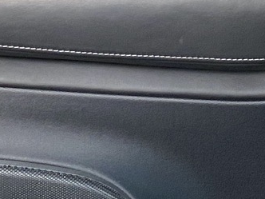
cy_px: -181
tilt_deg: -2.2
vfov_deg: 8.9
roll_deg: +0.8
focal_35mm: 158
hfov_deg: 12.5
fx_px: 1210
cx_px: 111
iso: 125
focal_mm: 4.25
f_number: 1.8
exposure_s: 1/60
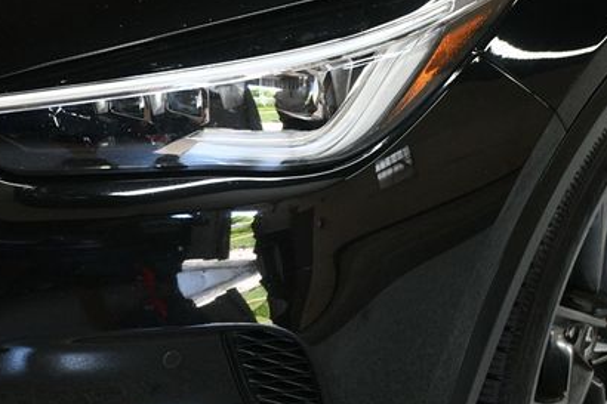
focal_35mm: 89
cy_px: 164
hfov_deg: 22.8
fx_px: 1500
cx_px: 191
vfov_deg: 15.3
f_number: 4.2
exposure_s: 1/125
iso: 2200
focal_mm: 38
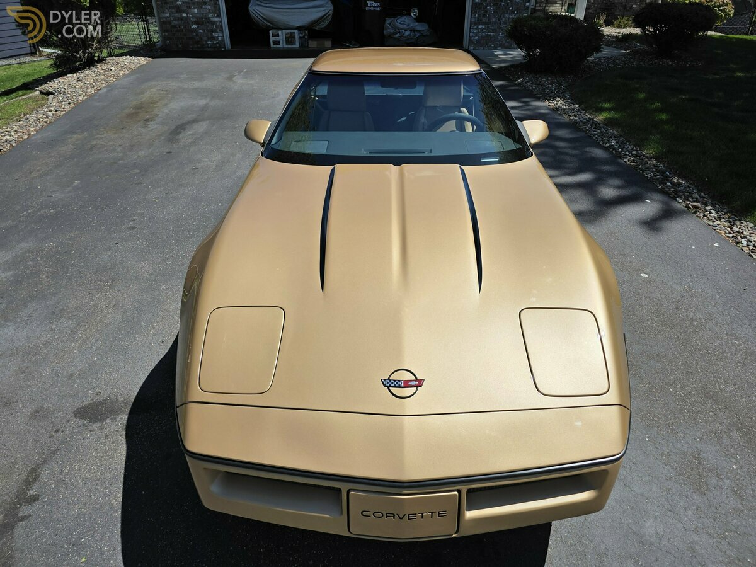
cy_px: 284
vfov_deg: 58.9
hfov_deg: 73.9
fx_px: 502
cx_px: 378
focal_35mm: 23
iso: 50
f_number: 1.7
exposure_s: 1/7944
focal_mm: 6.3
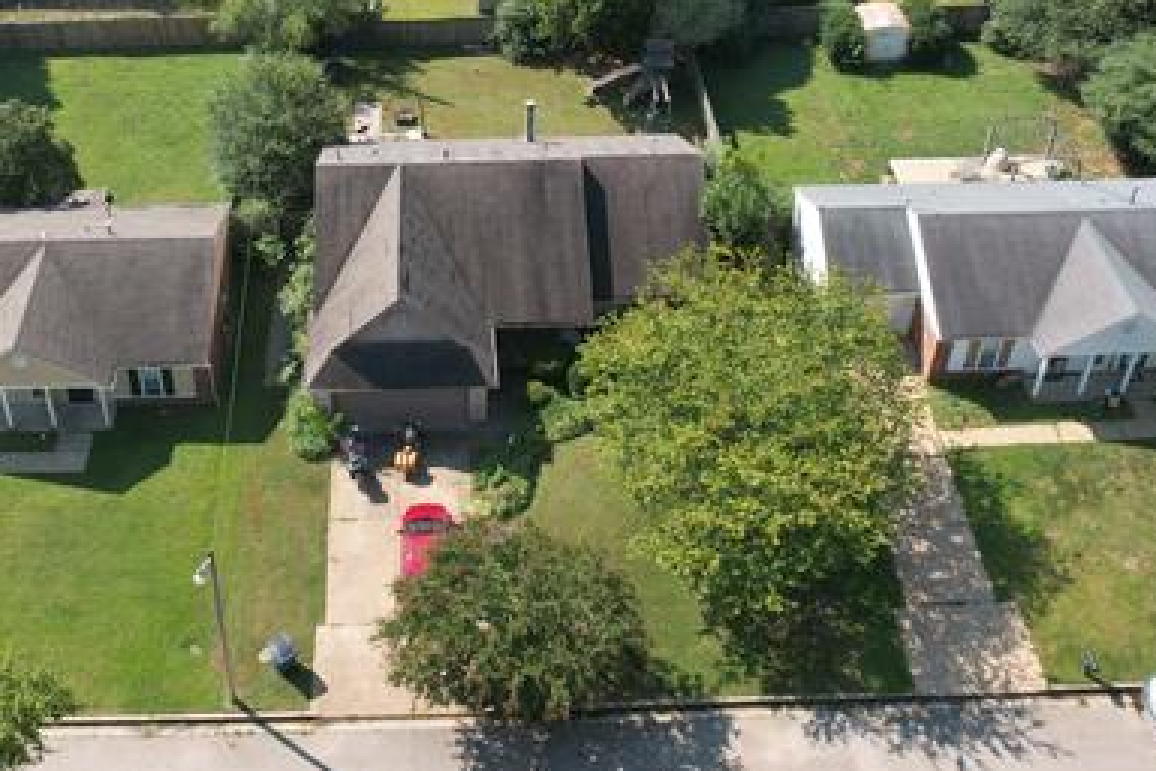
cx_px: 452
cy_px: 27
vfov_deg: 29.4
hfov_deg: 45.1
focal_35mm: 43
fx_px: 1381
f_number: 2.8
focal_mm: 8.38
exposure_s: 1/1000
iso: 120
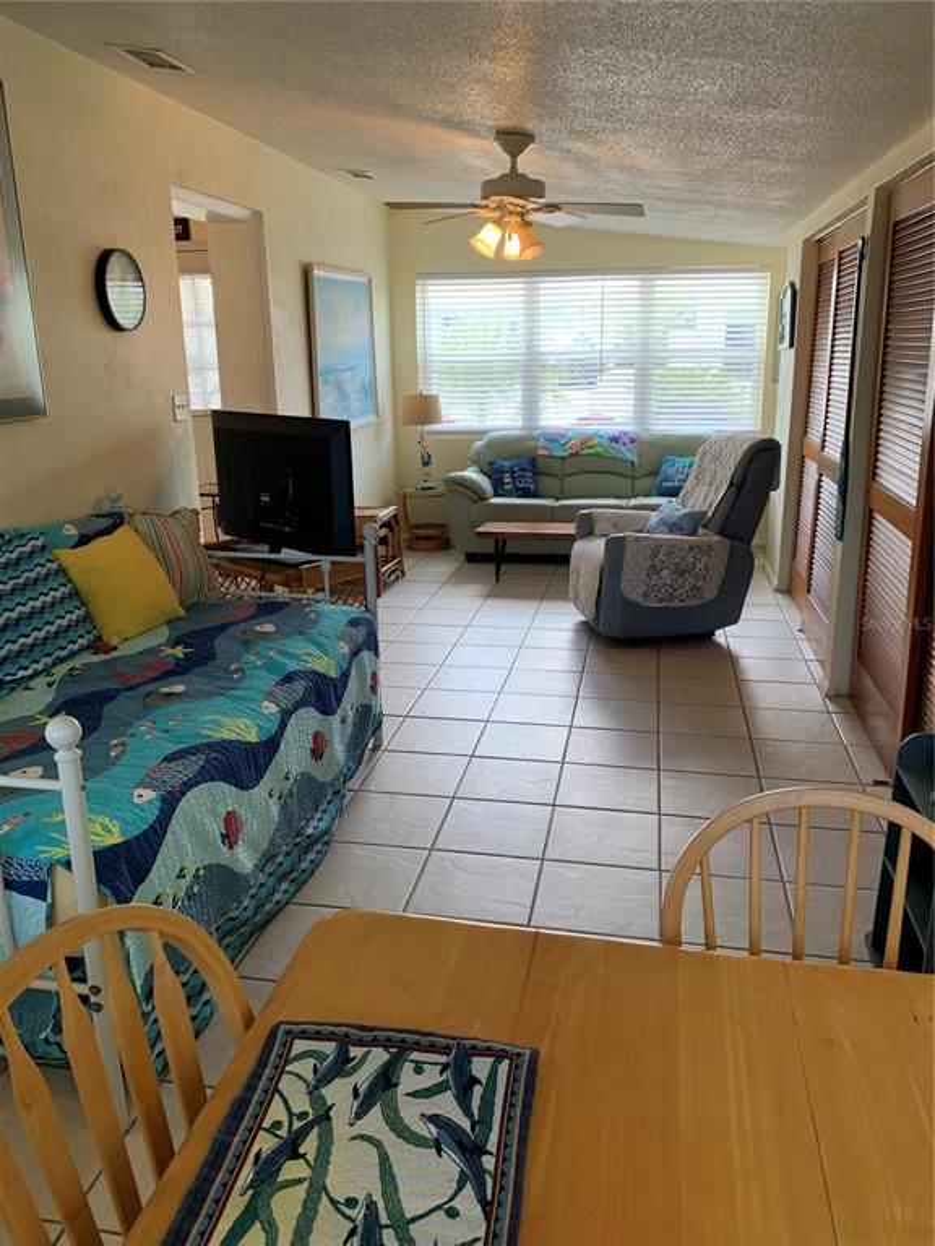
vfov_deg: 67.3
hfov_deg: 53.1
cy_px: 623
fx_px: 936
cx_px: 468
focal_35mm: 26
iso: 50
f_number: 1.8
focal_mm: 4.25
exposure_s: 1/60
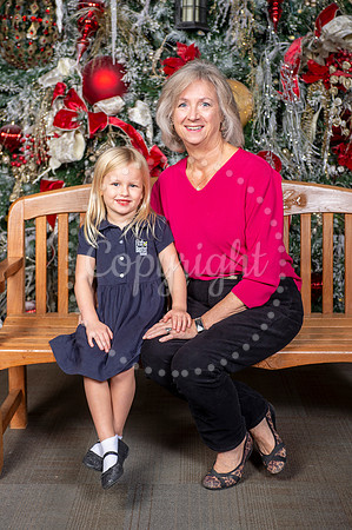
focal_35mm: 62
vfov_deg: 32.4
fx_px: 911
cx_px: 176
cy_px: 265
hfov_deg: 21.9
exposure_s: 1/125
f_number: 7.1
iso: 160
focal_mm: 62
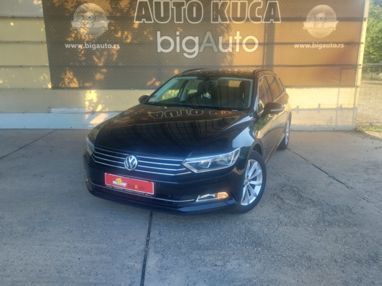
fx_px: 298
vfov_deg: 51.4
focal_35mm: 27
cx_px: 193
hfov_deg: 65.3
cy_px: 137
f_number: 1.8
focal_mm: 5.23
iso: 40
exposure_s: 1/145
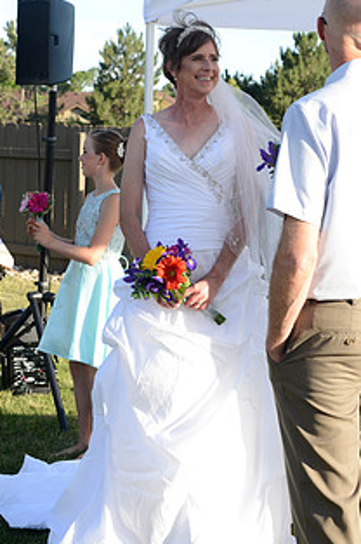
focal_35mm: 72
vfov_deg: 28.0
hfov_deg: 18.9
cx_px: 154
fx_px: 1085
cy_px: 203
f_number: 6.3
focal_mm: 50
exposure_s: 1/200
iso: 200
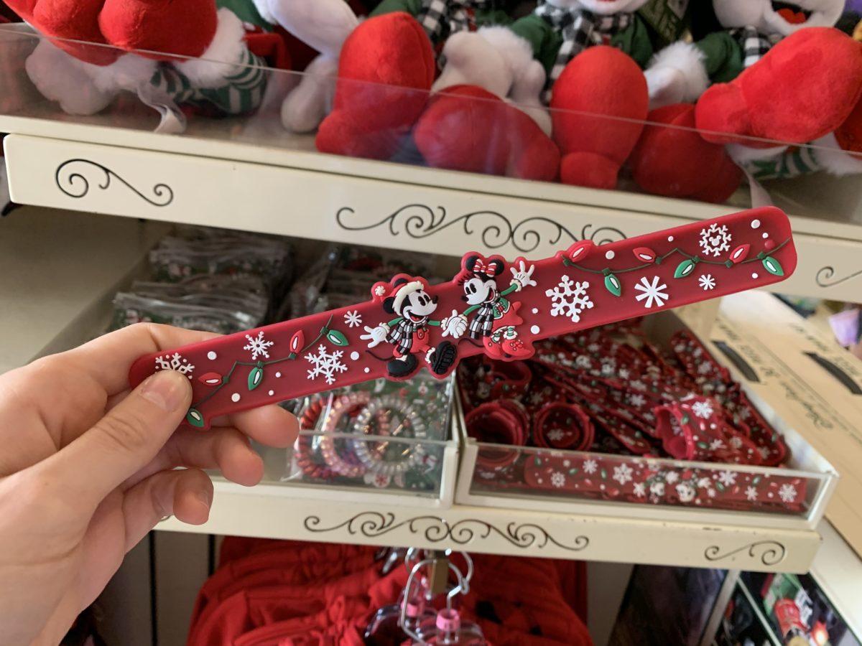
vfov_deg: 53.1
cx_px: 431
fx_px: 647
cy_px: 323
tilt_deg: -24.6
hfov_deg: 67.3
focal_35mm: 26
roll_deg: -8.5
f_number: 1.8
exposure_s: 1/60
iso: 250
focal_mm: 4.25
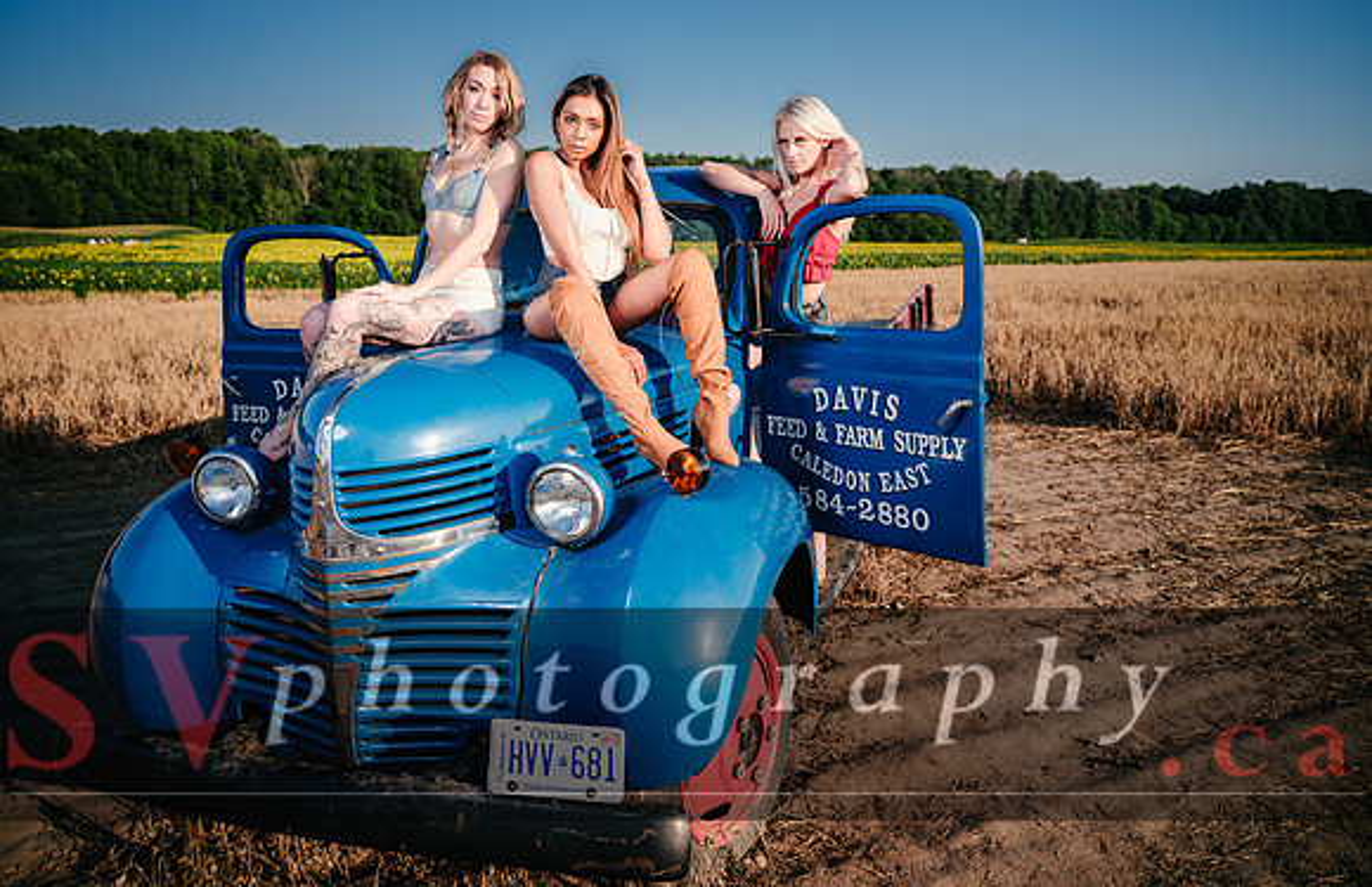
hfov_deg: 69.2
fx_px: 994
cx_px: 686
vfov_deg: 47.9
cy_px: 375
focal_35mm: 26
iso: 100
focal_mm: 32
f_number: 4
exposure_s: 1/125
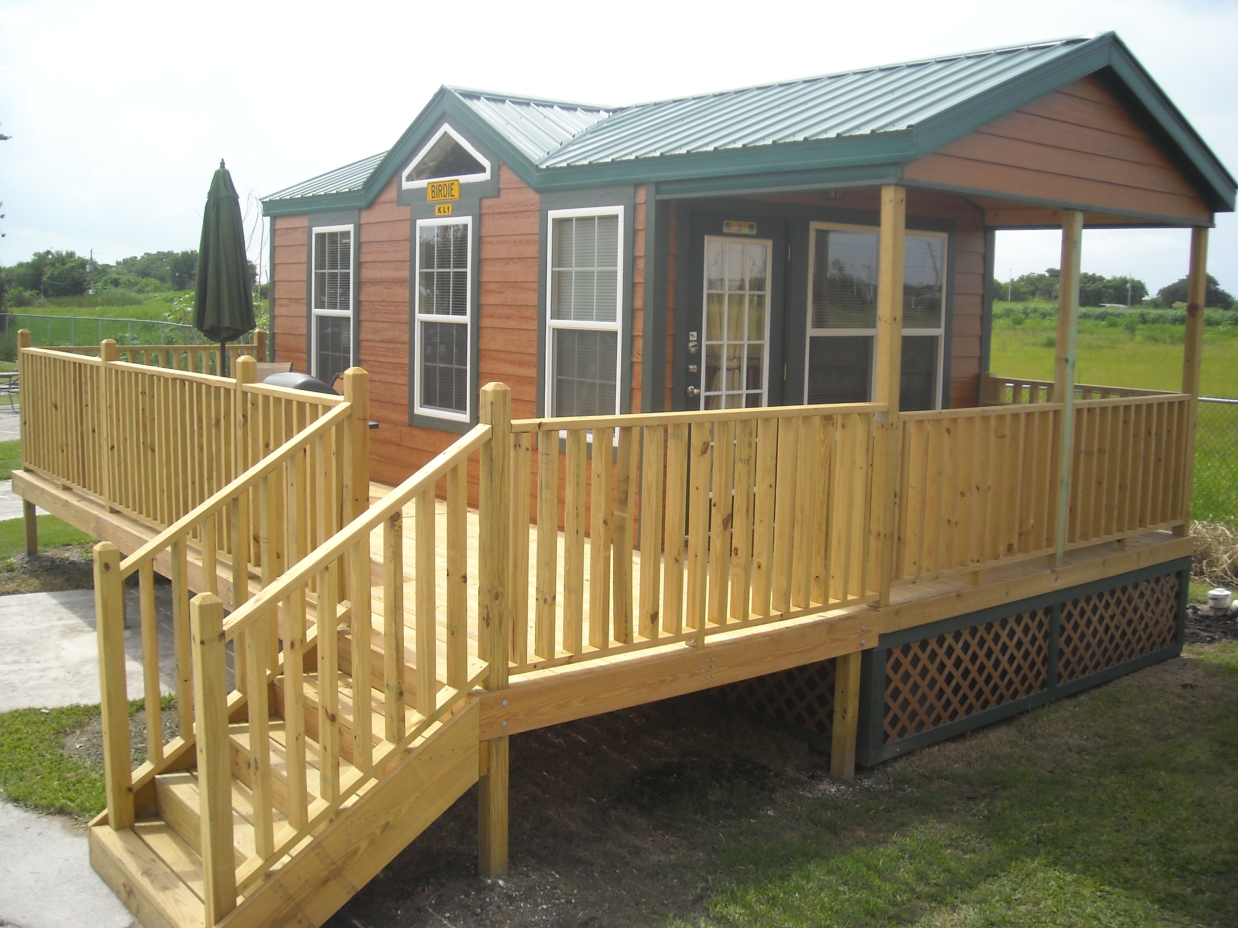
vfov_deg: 40.7
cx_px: 619
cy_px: 464
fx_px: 1252
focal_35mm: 35
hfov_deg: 52.6
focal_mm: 5.7
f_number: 5.6
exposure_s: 1/209
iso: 64
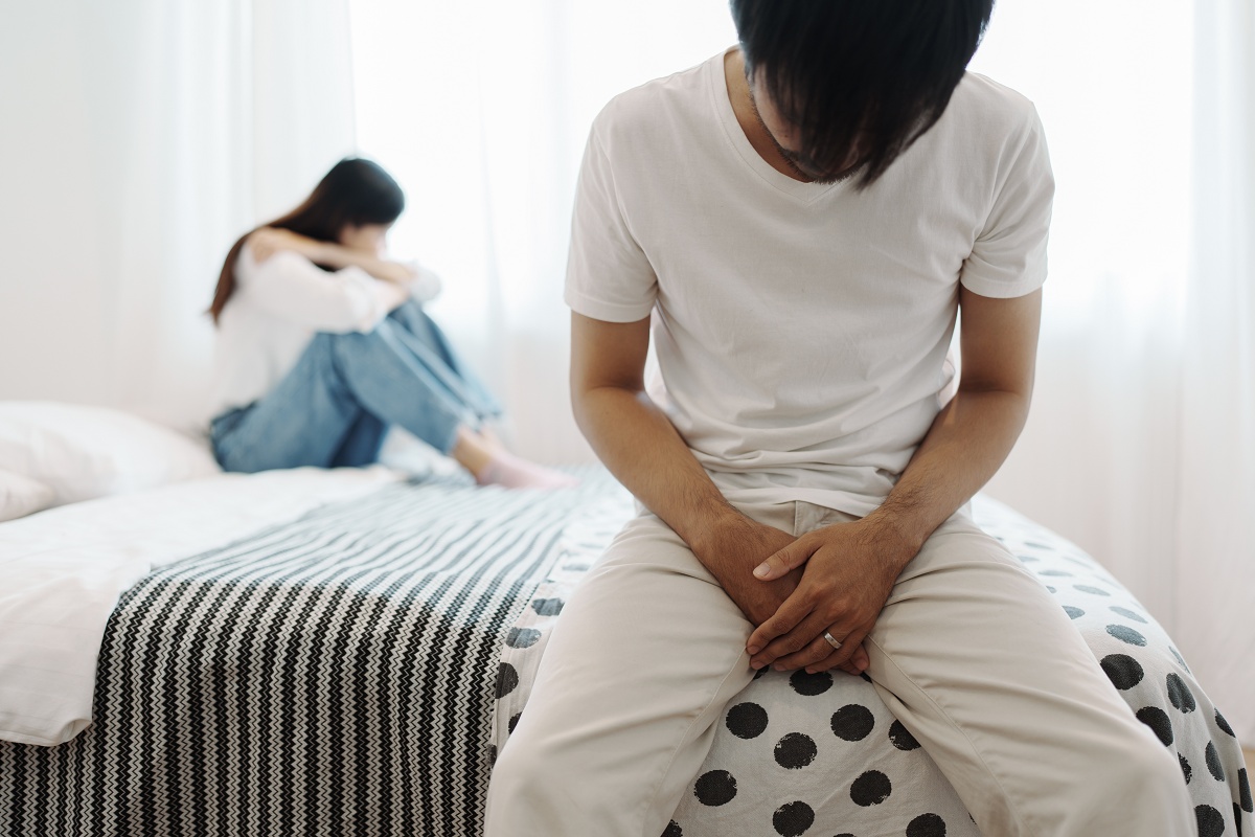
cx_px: 628
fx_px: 1220
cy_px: 418
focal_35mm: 35
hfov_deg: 54.4
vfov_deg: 37.9
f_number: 1.4
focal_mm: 35
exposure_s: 1/40
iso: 100
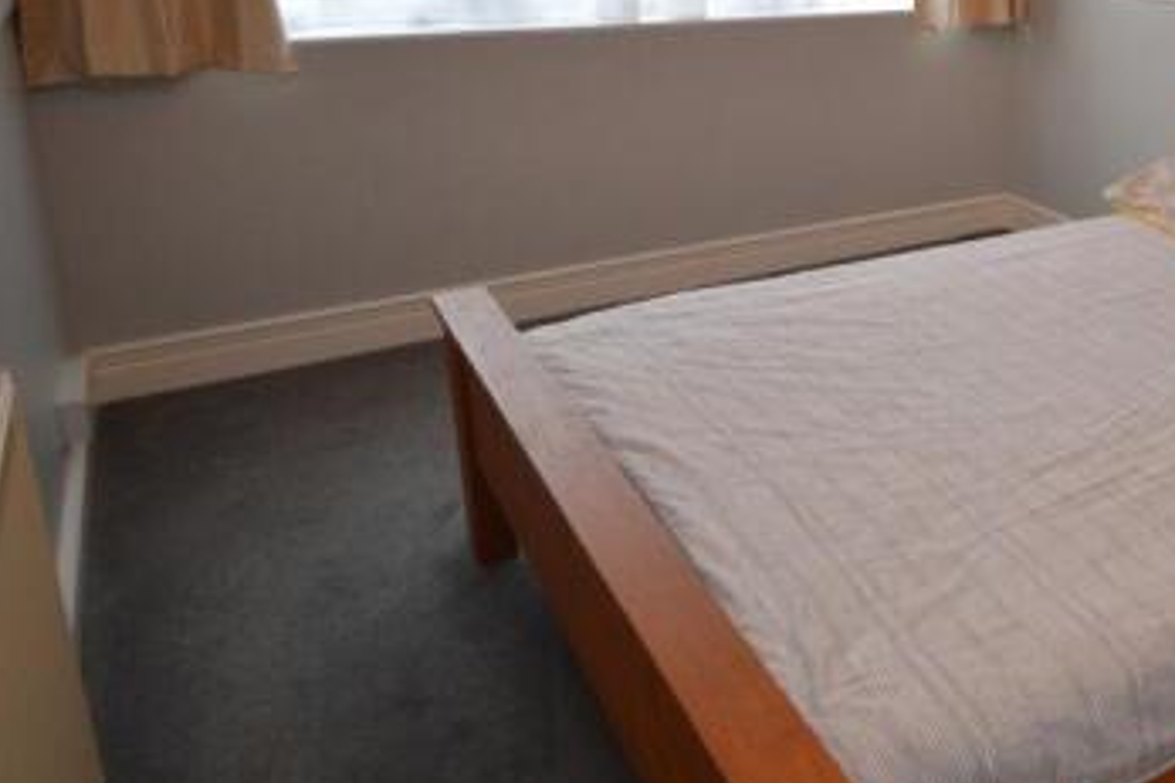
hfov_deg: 49.0
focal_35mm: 34
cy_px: 159
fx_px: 1109
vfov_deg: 37.5
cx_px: 1084
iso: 800
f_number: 4.5
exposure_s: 1/25
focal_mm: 12
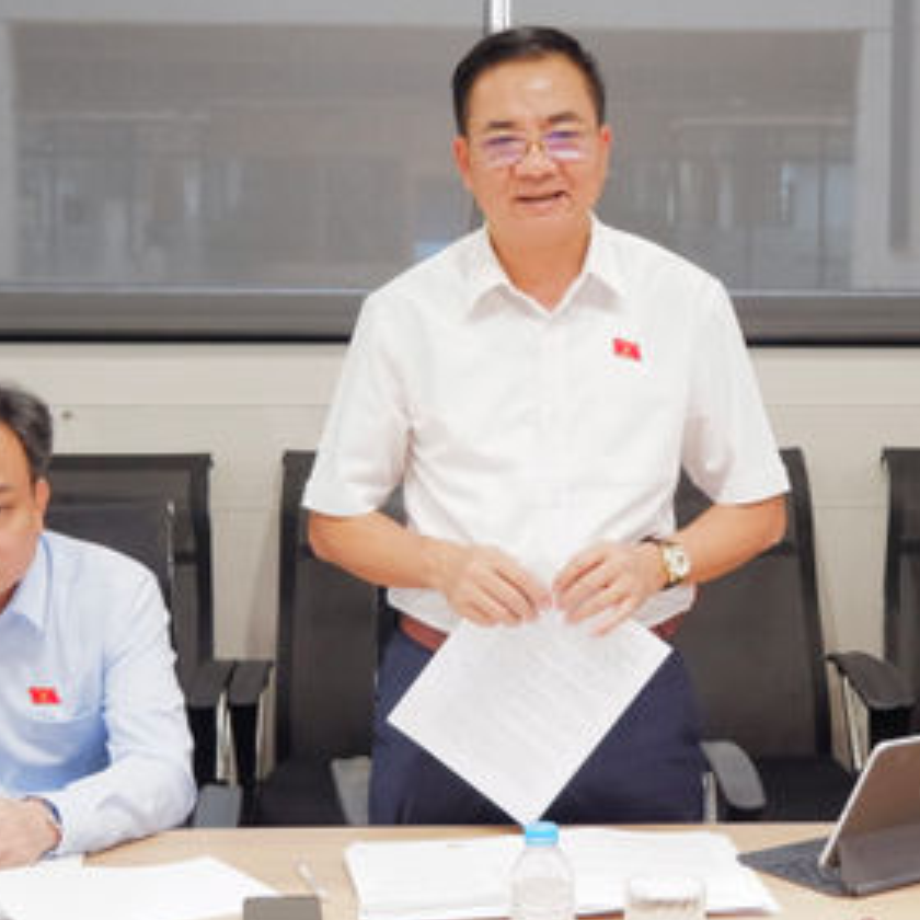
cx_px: 572
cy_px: 338
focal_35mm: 59
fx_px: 1774
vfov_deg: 29.0
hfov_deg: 29.0
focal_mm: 24.7
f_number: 4
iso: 3200
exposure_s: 1/85
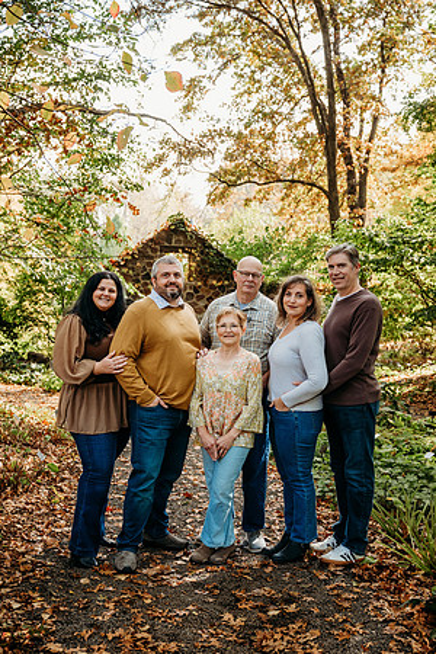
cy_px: 327
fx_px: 763
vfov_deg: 46.4
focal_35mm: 42
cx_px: 218
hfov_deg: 31.9
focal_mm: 42
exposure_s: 1/250
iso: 500
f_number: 4.5
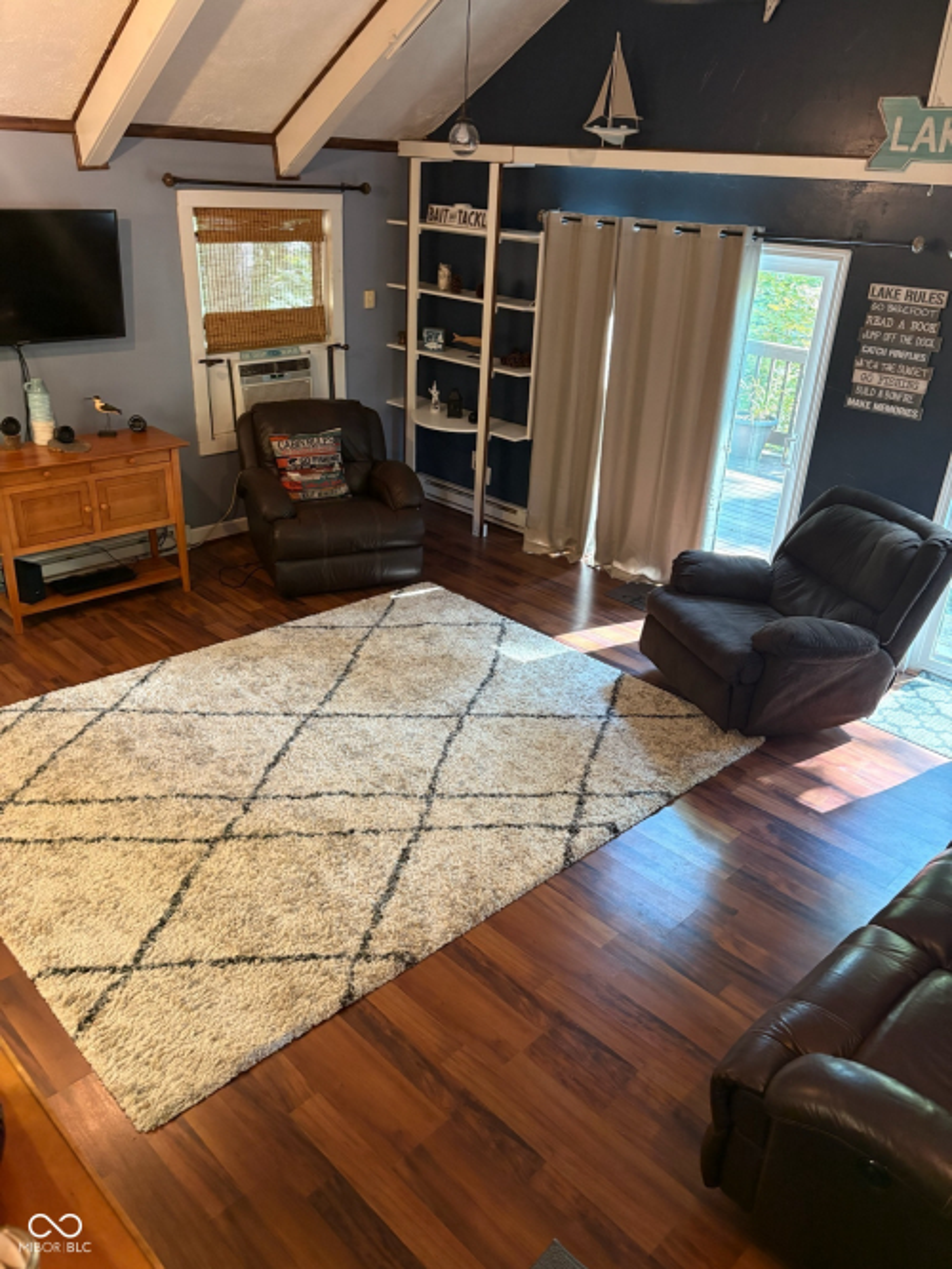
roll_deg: -2.6
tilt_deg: -25.9
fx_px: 954
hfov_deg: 53.0
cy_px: 634
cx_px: 476
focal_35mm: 26
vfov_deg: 67.3
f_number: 1.6
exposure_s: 1/40
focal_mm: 5.96
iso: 320
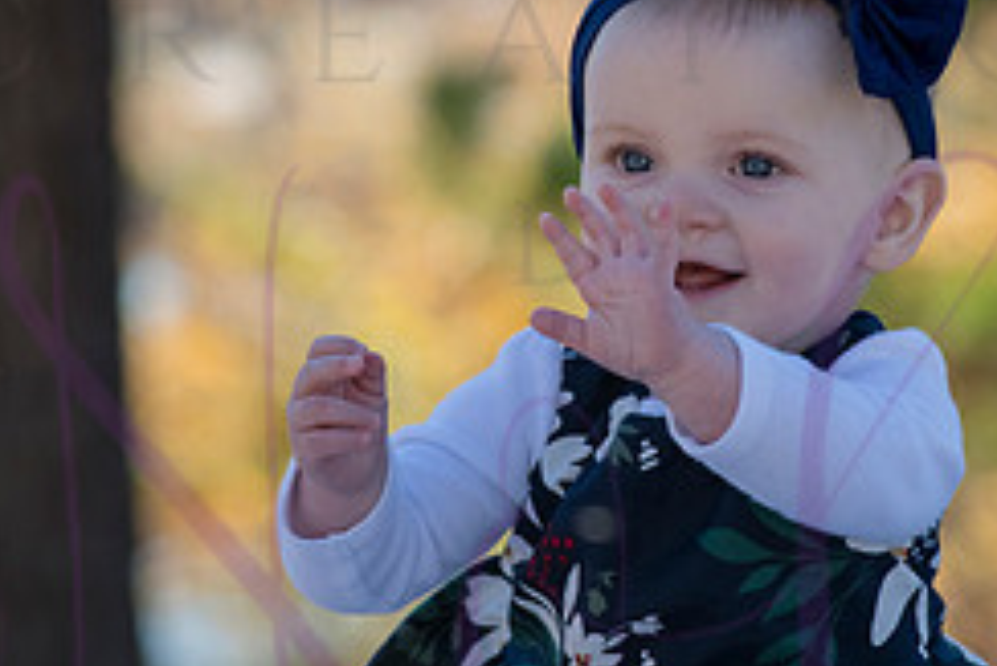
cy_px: 235
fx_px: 9532
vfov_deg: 4.0
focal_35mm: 344
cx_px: 682
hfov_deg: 6.0
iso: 400
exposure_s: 1/640
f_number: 5.6
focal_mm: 145
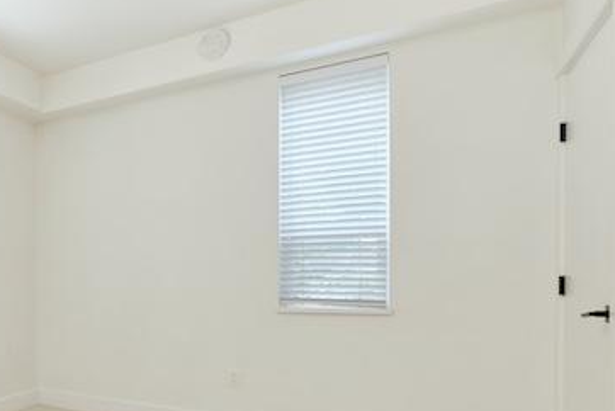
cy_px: 303
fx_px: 496
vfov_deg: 43.7
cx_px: 29
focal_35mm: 29
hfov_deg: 53.1
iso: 200
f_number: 8
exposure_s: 1/4
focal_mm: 10
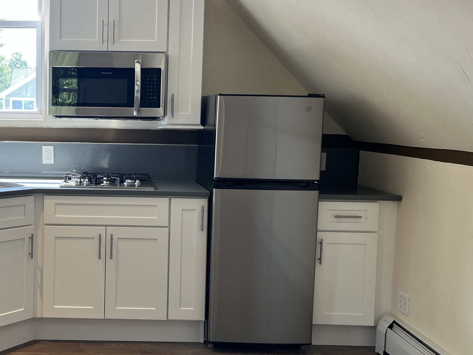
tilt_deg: -4.4
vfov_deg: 33.6
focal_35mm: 43
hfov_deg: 42.1
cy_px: 176
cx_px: 103
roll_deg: -0.7
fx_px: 588
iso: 50
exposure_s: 1/120
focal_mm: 5.1
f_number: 1.6
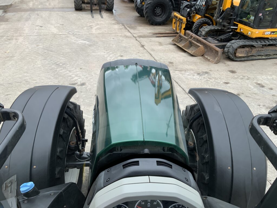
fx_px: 232
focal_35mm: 29
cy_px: 104
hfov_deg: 61.7
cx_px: 138
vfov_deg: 48.2
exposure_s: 1/122
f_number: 1.8
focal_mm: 3
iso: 25
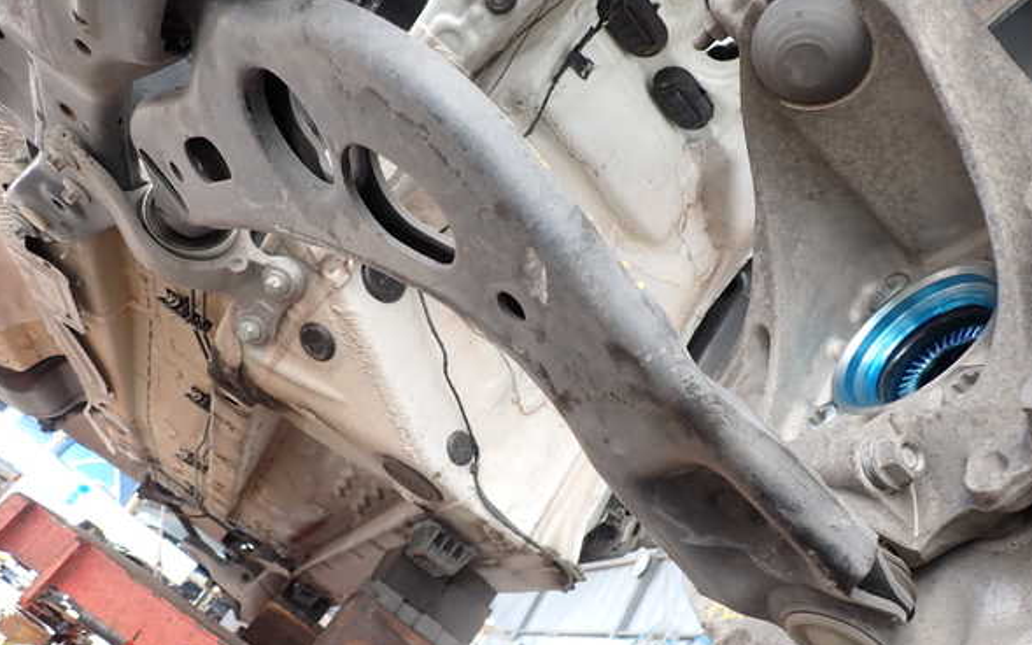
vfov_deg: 46.0
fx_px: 759
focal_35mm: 27
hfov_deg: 68.4
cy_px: 333
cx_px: 519
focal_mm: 4.5
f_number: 2.8
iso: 100
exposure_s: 1/80
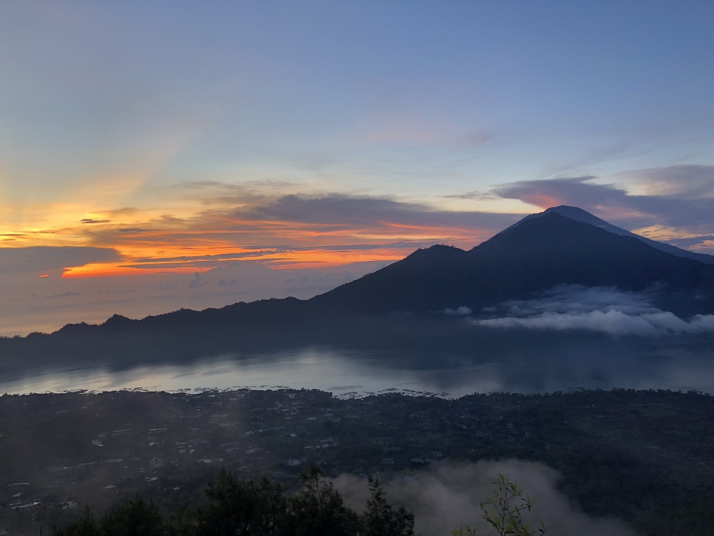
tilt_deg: +0.2
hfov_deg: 63.4
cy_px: 268
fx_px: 578
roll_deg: +2.6
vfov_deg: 49.8
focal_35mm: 28
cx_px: 357
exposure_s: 1/100
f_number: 1.8
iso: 100
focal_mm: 3.99
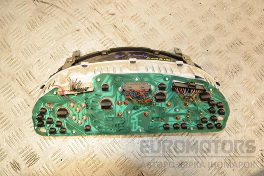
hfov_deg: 57.2
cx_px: 132
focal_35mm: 33
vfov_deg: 40.0
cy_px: 88
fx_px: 242
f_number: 7.1
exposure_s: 1/200
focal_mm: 22
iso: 800
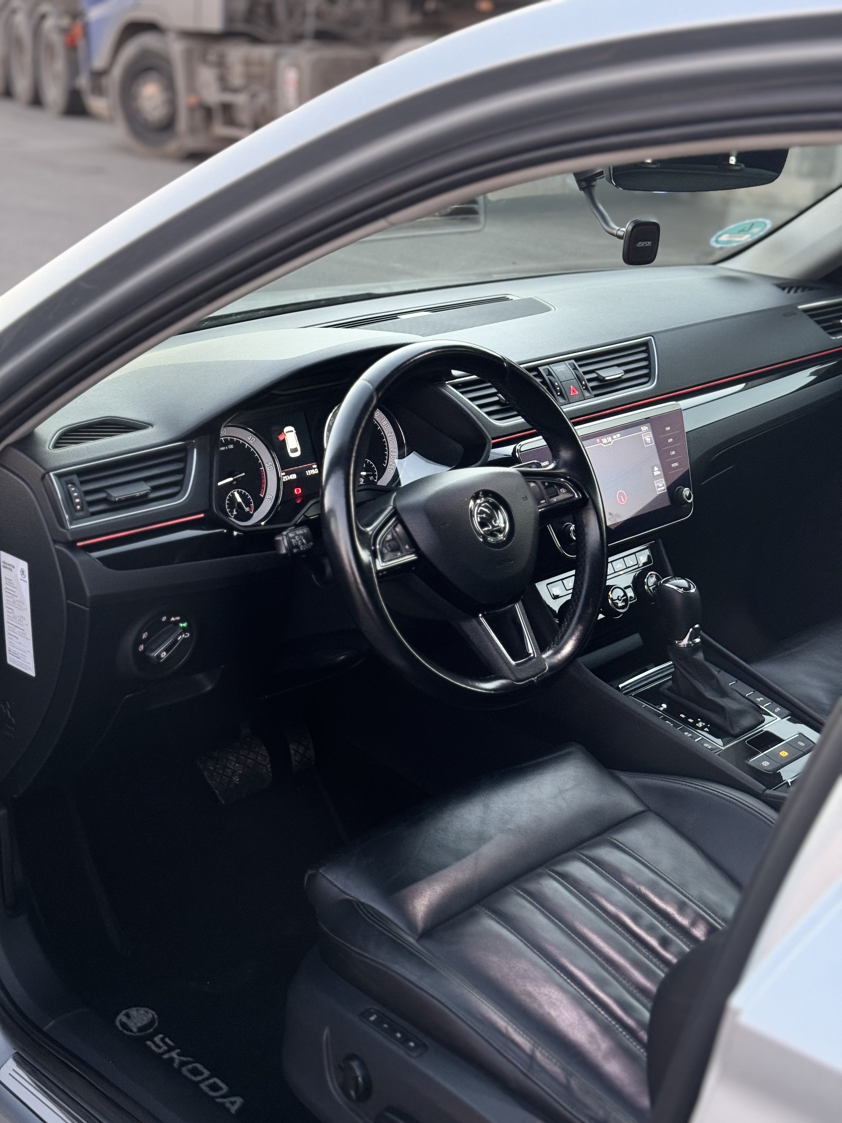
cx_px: 421
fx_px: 1557
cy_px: 562
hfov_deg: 30.3
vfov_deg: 39.7
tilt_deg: -18.2
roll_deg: +0.6
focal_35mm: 48
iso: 250
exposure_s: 1/60
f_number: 1.78
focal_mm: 6.76
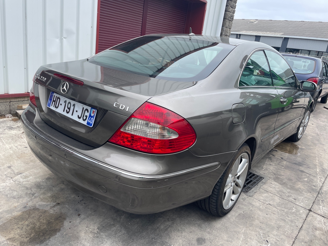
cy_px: 123
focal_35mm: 26
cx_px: 164
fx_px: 246
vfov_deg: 53.1
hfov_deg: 67.3
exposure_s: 1/1304
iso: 32
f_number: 1.6
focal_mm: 4.2
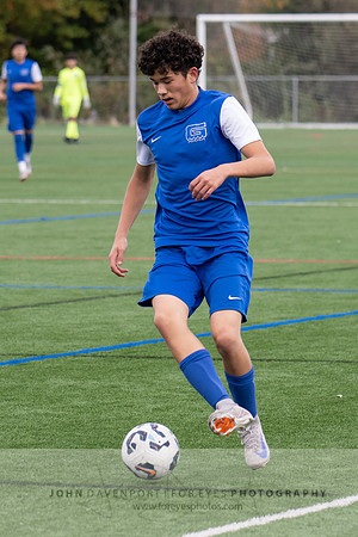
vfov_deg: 6.5
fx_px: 4718
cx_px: 179
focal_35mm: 316
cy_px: 261
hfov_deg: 4.3
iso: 1100
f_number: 5
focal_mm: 160
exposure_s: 1/1000
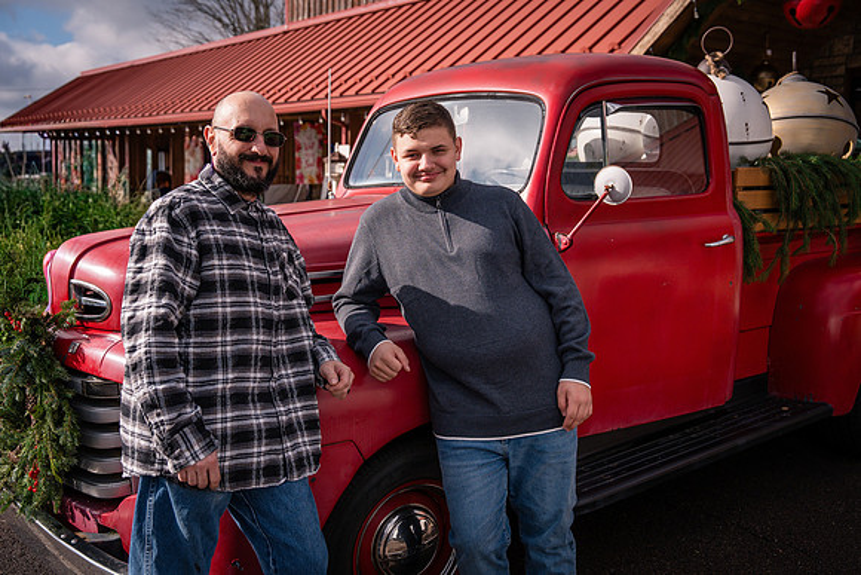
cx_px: 430
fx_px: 885
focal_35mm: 37
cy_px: 288
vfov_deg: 36.0
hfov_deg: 51.9
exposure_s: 1/3200
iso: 320
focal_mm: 37
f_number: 4
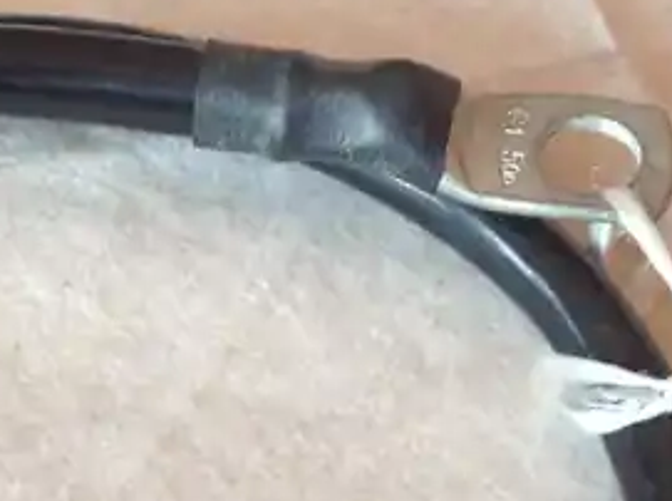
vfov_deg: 11.2
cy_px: 650
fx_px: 2499
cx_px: 12
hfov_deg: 15.1
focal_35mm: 129
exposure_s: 1/15
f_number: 2.4
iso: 50
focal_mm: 4.28
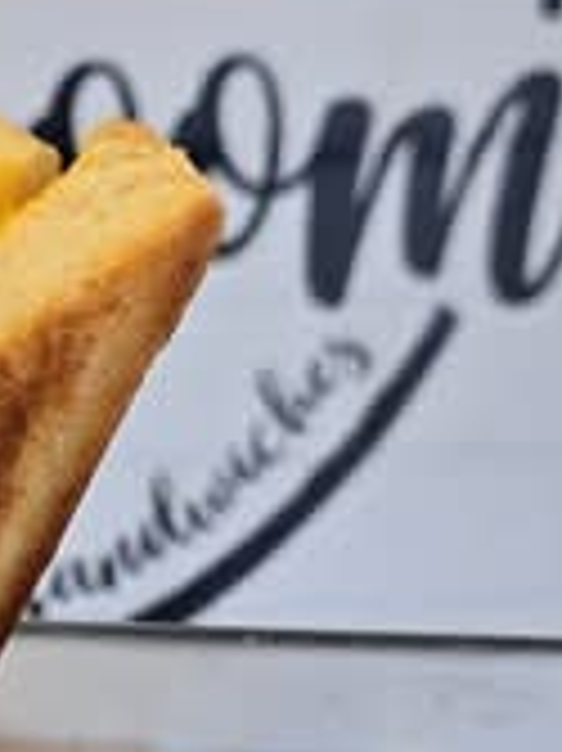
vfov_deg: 19.3
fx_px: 2189
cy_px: 579
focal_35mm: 101
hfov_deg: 14.1
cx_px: -139
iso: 80
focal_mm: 5.4
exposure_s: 1/120
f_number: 1.8
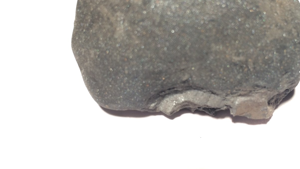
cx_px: 175
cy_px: 56
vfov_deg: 28.2
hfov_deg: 48.2
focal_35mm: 42
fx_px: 334
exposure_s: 1/40
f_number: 2.2
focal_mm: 4.15
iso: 32
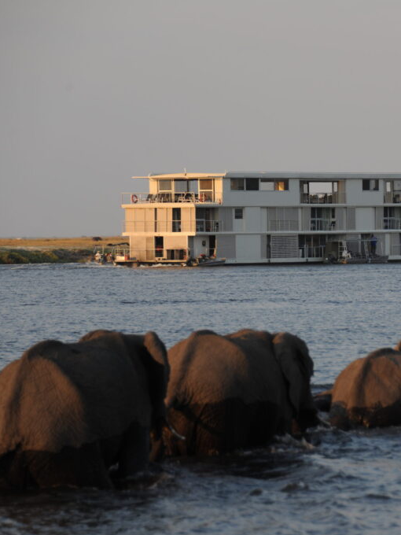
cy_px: 268
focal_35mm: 246
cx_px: 313
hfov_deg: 6.0
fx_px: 3800
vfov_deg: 8.0
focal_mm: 170
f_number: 5.6
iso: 200
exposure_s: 1/320
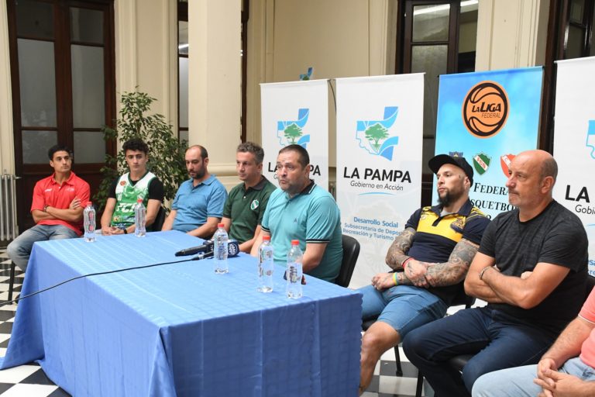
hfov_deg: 53.1
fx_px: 595
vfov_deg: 36.9
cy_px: 198
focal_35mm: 36
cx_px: 298
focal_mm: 24
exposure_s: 1/250
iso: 3200
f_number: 7.1
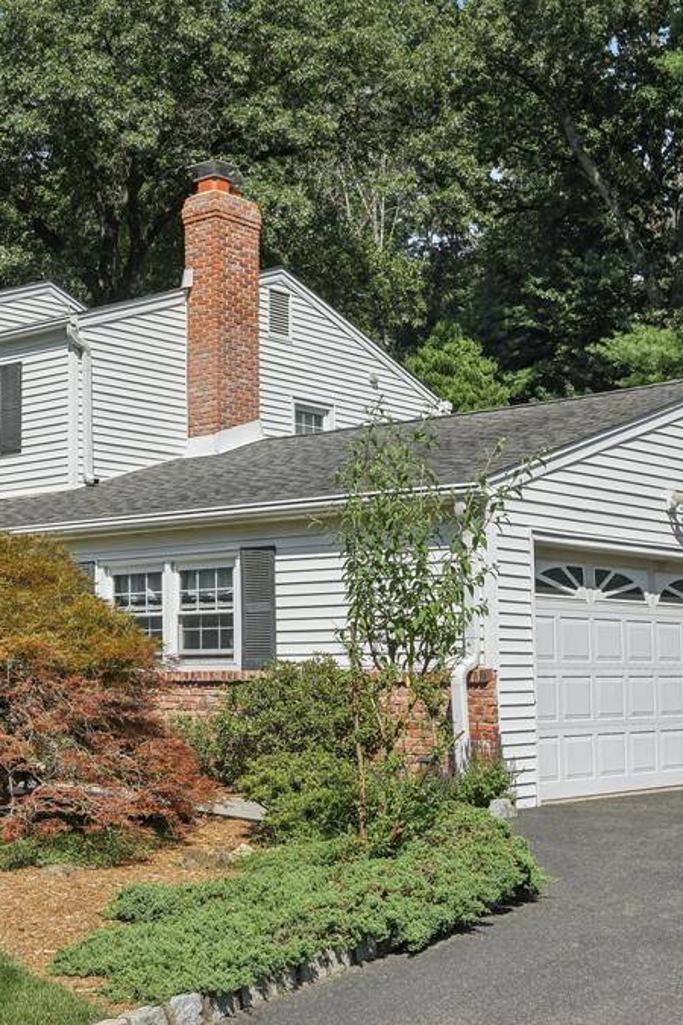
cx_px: 137
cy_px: 511
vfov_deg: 39.6
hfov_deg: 26.5
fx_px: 1424
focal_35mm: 50
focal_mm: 33
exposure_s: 1/250
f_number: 9
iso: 100
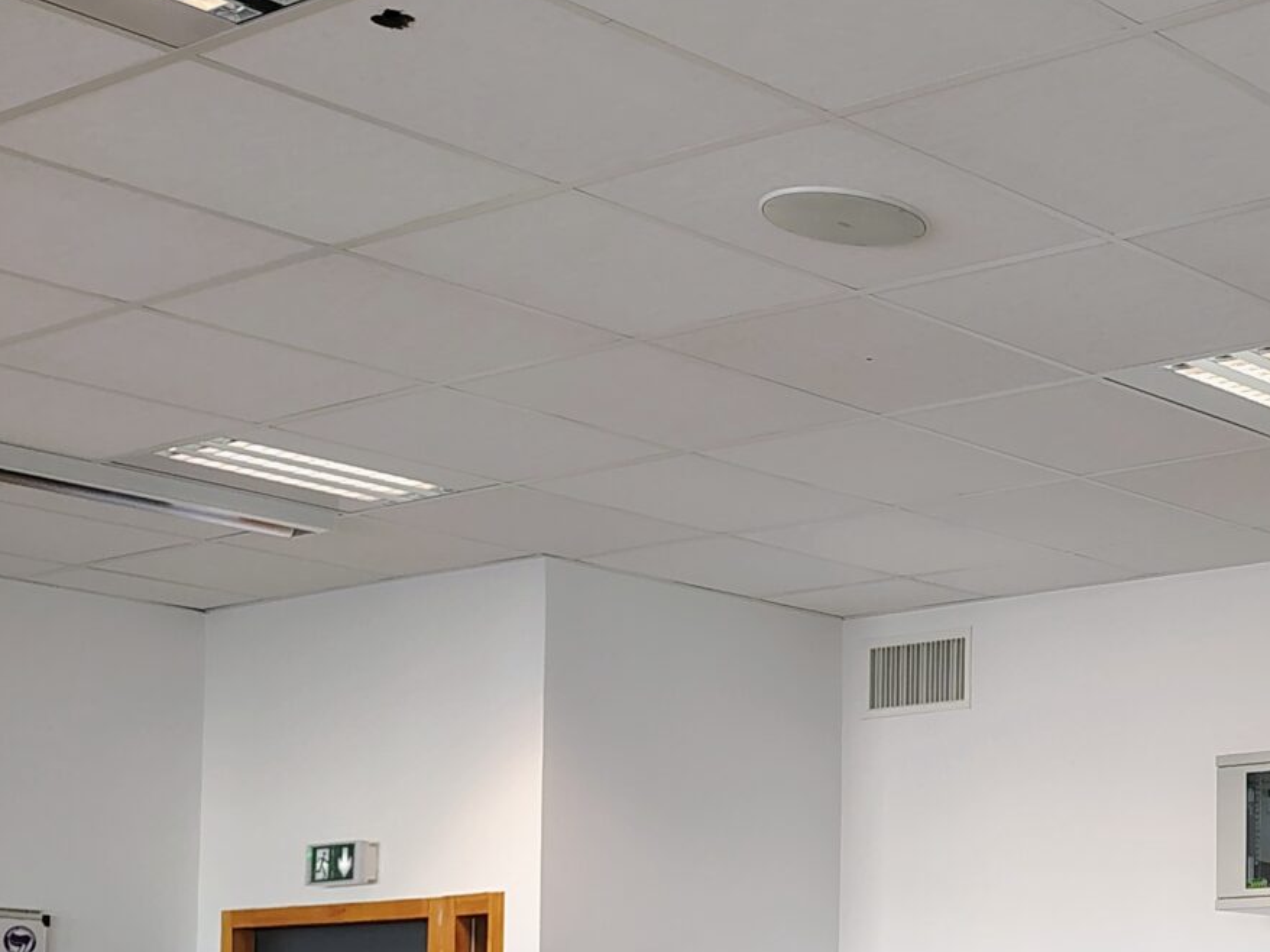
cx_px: 1653
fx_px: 2567
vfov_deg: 20.3
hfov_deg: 24.3
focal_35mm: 70
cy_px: 977
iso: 354
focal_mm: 5.56
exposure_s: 1/100
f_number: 1.8
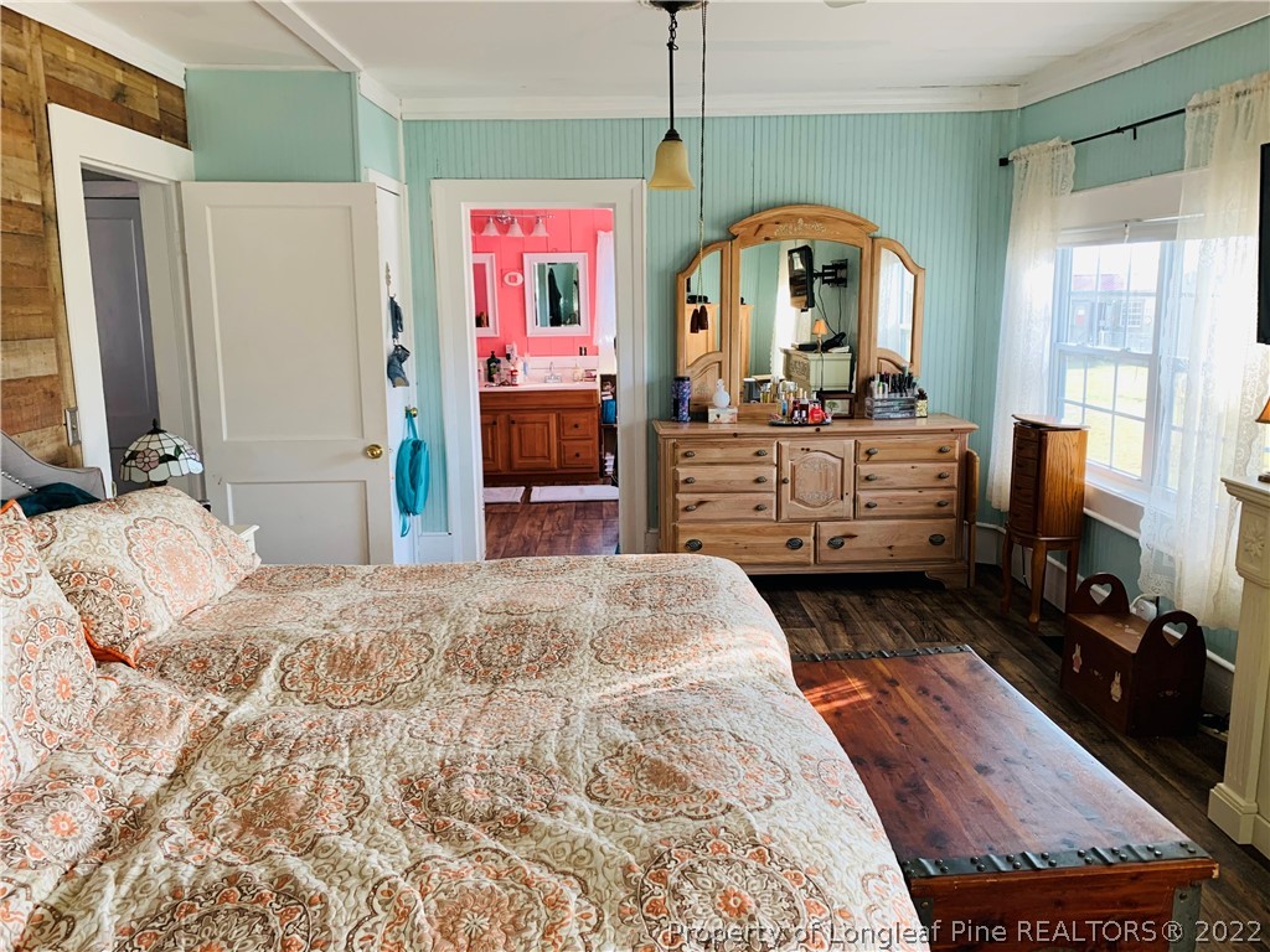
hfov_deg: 67.3
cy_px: 476
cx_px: 635
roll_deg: -0.5
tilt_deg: -9.7
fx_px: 954
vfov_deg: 53.1
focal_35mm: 26
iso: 100
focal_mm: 4.25
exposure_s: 1/82
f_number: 1.8
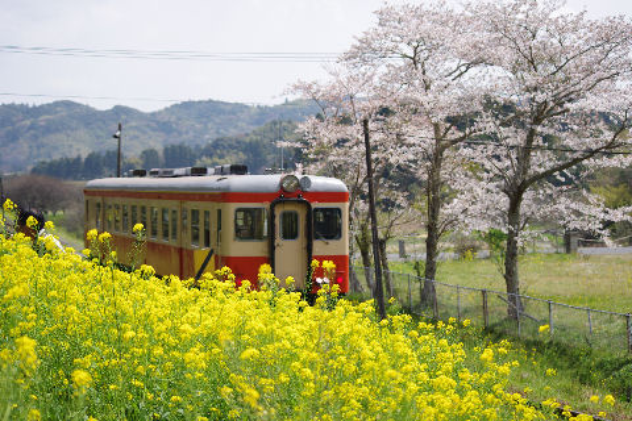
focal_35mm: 82
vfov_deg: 16.7
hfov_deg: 24.8
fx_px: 1439
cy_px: 210
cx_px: 316
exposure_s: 1/1250
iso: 200
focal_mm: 55
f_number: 4
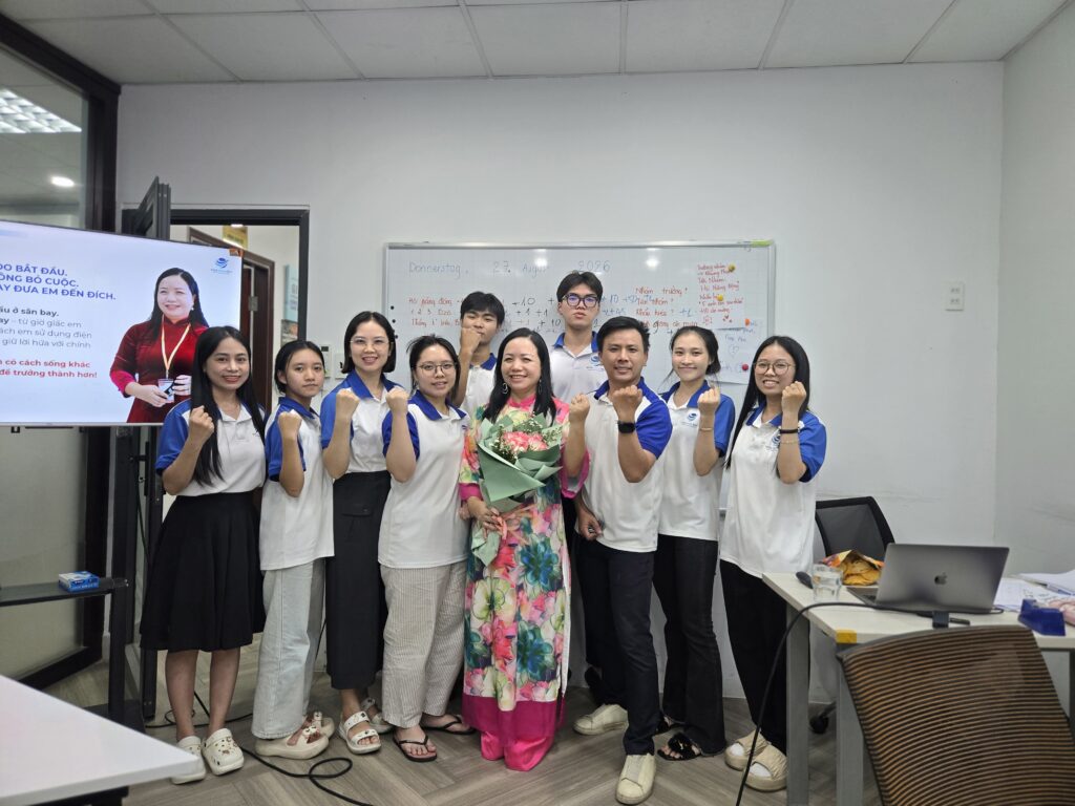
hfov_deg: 73.9
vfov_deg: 58.9
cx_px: 538
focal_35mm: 23
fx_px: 714
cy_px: 403
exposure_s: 1/100
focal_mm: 5.4
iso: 100
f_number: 1.8
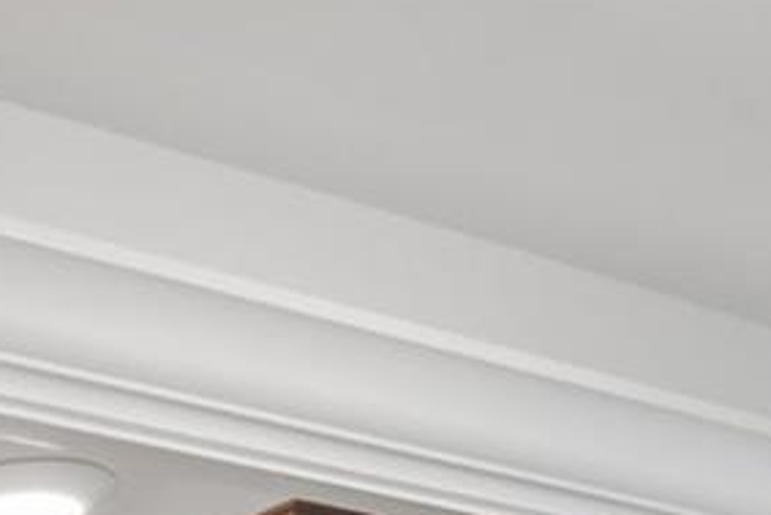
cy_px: 1398
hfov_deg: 17.3
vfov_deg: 11.0
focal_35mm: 96
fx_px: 2057
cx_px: -627
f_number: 8
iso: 400
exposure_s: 1/13
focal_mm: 17
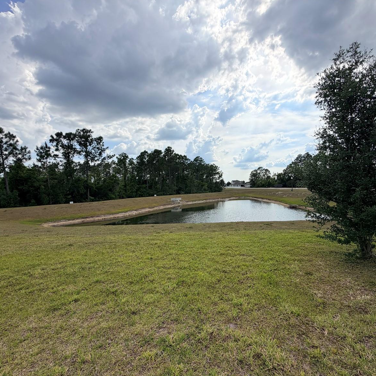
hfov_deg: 83.8
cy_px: 192
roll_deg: -1.2
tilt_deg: -0.5
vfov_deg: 84.0
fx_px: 209
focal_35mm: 17
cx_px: 205
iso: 20
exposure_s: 1/1235
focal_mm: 2.22
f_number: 2.2
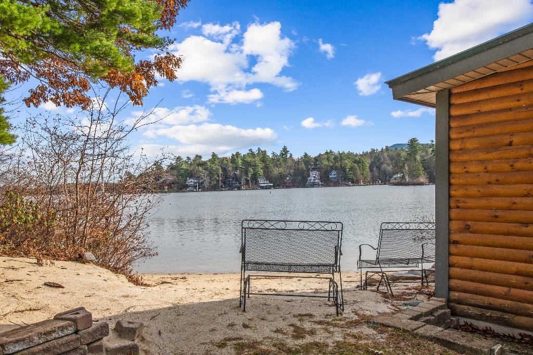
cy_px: 178
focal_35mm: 30
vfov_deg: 43.6
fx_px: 444
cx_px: 266
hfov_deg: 61.9
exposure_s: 1/320
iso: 100
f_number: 10
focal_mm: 20
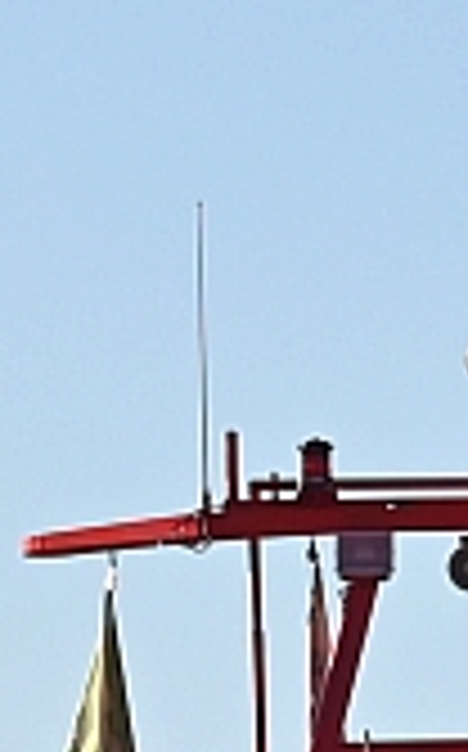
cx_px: 623
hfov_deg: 1.7
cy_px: 1797
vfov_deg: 2.8
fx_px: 15386
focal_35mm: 752
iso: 100
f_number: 7.1
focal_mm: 120
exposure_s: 1/400
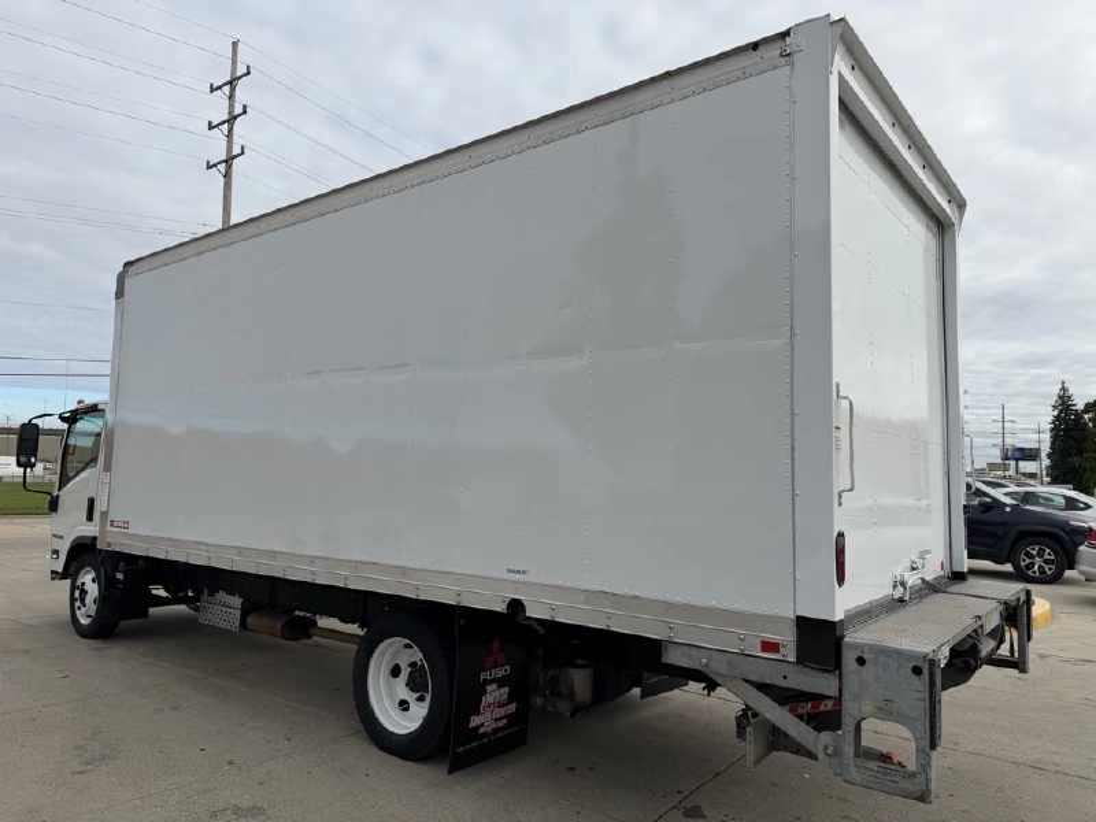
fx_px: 760
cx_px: 548
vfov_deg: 56.8
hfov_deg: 71.6
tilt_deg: +4.7
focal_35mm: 24
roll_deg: -1.4
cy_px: 411
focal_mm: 6.76
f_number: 1.78
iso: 80
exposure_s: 1/4975
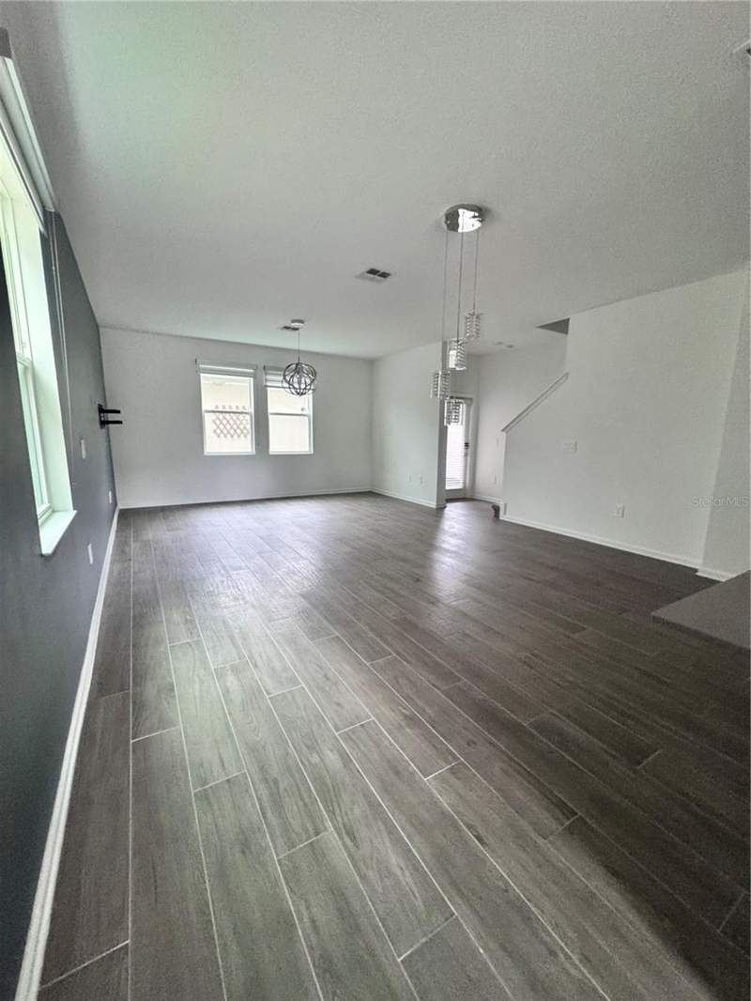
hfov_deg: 85.7
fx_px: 405
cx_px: 376
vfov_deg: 102.1
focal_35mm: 14
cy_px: 500
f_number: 2.2
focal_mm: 2.22
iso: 500
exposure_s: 1/60
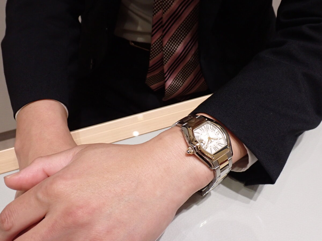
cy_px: 120
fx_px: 298
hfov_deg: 56.8
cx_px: 161
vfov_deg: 44.2
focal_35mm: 32
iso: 640
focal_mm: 5.79
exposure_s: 1/400
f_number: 3.2
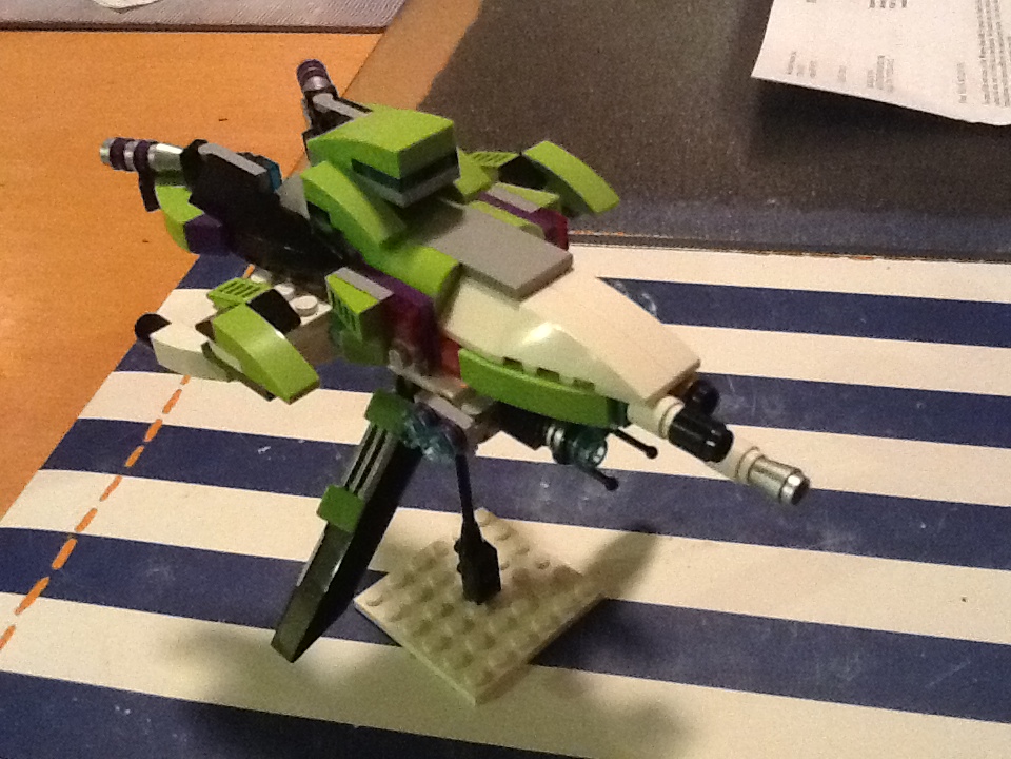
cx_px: 506
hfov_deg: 56.8
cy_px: 380
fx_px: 935
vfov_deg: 44.2
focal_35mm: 32
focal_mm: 2.03
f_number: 2.4
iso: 500
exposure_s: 1/15
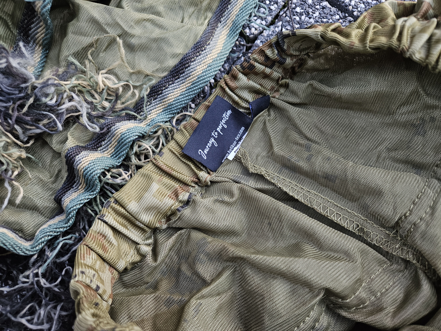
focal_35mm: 23
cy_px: 166
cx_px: 220
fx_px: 293
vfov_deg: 58.9
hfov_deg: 73.9
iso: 320
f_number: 1.8
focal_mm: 5.4
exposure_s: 1/200
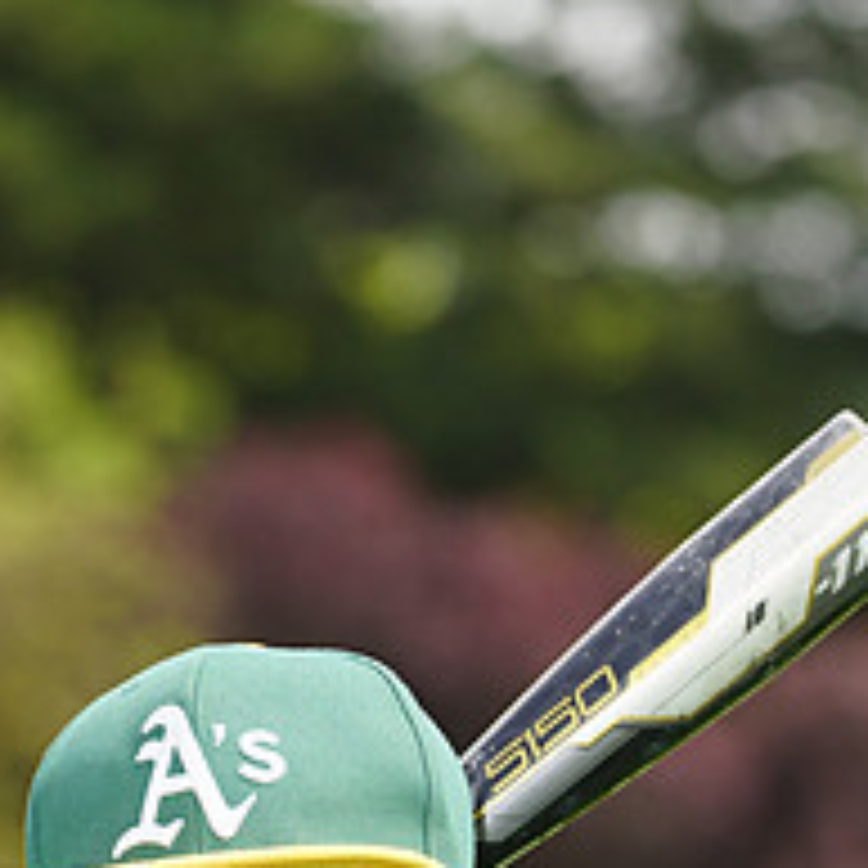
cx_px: 378
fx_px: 14213
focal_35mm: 501
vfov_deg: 3.5
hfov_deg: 3.5
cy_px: 1295
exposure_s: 1/250
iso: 100
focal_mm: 196
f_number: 5.6
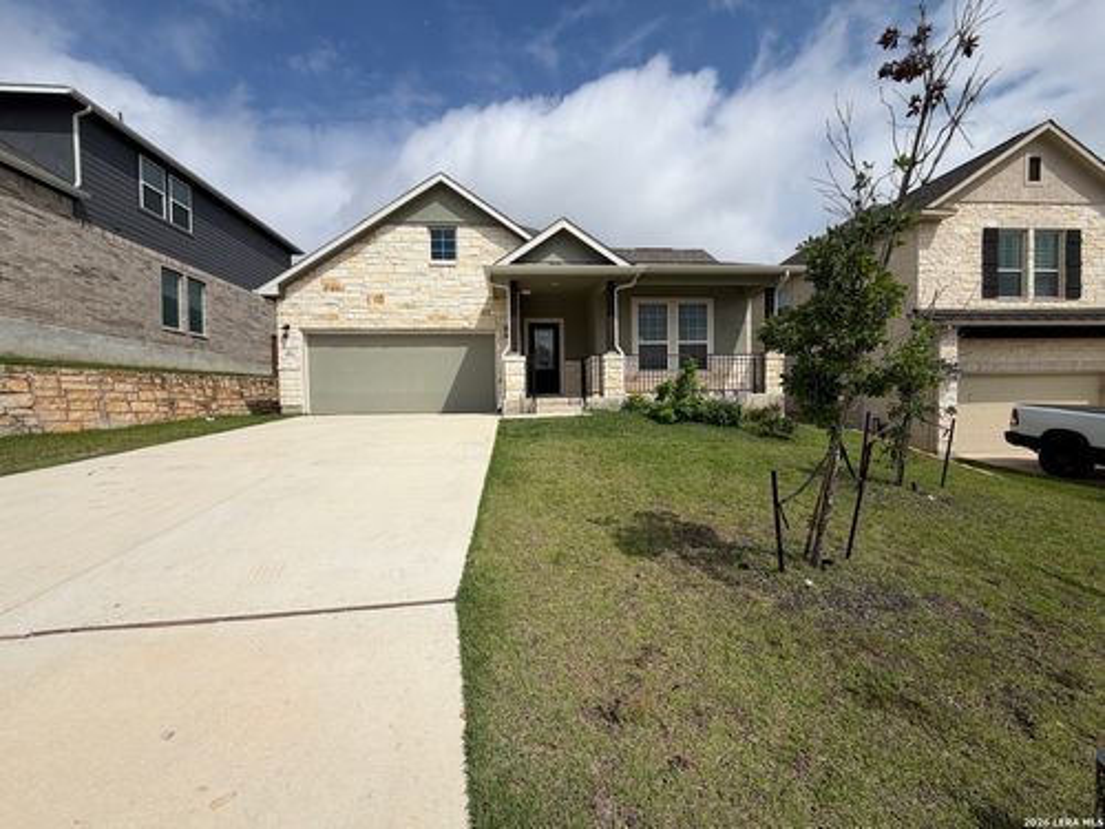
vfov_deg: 85.7
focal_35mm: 14
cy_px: 414
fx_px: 447
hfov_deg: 102.1
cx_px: 552
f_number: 2.2
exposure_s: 1/1848
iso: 20
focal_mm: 2.22
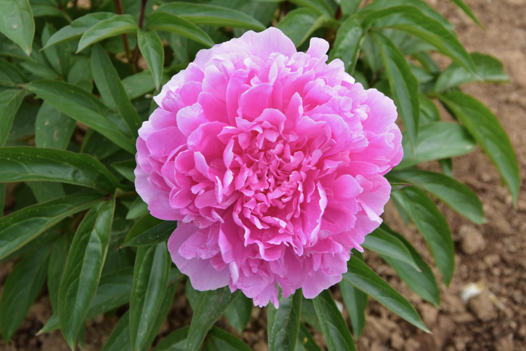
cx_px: 263
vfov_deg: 15.7
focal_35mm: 87
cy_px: 176
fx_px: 1271
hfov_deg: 23.4
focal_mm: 58
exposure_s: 1/125
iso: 400
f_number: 9
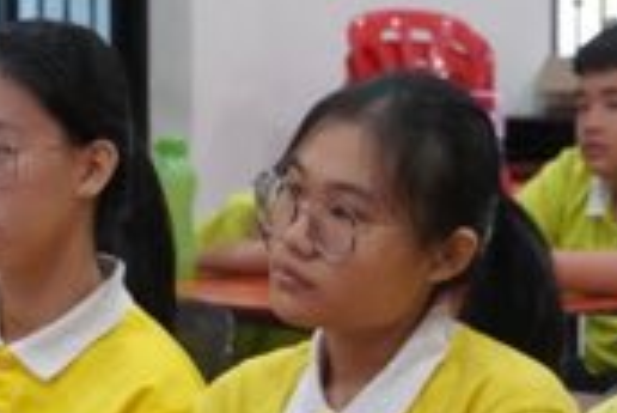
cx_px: 441
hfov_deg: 9.8
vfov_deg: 6.6
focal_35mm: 209
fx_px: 3585
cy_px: 395
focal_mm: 50
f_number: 5.6
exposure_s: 1/160
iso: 5000
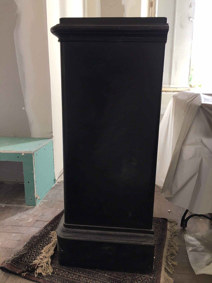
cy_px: 142
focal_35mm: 29
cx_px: 106
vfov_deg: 61.7
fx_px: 237
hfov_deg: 48.2
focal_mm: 4.15
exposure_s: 1/33
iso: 40
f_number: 2.2
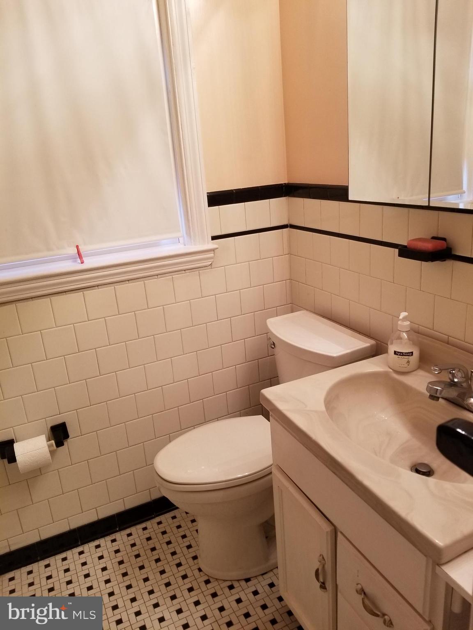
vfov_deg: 67.3
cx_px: 236
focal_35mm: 26
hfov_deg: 53.1
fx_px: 474
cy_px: 315
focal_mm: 4.3
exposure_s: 1/60
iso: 100
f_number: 1.7
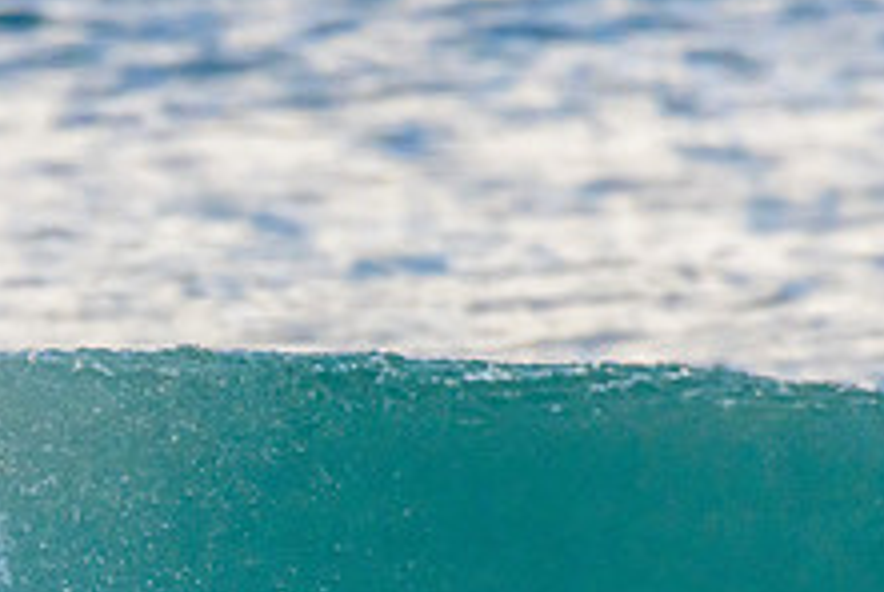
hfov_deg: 0.8
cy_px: 666
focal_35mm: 2620
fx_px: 64420
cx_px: 124
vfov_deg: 0.5
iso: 2200
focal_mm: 1000
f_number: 11
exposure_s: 1/2000
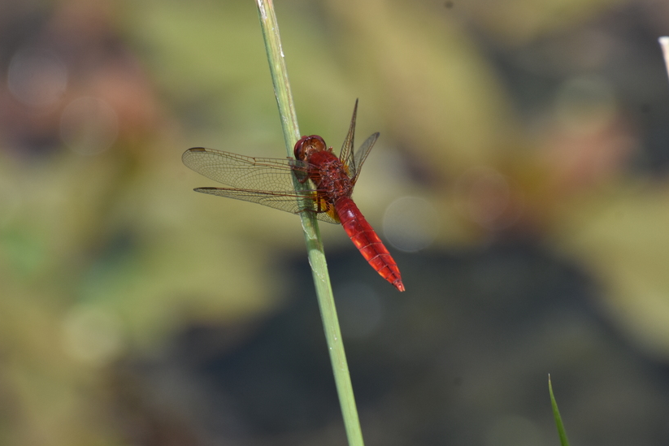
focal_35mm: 525
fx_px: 9757
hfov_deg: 3.9
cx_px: 323
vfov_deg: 2.6
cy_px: 212
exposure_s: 1/1000
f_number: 8
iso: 640
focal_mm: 300
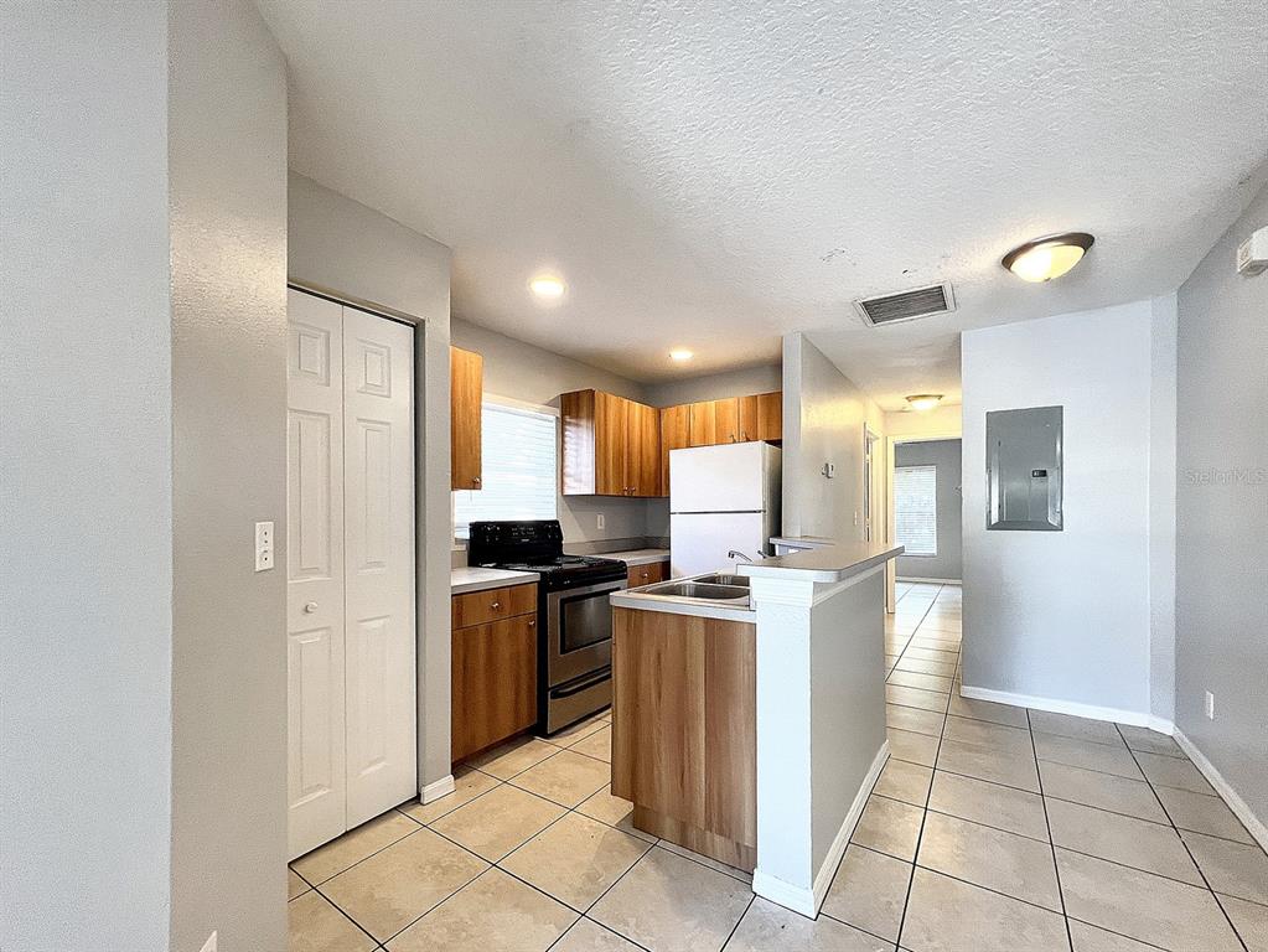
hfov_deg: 106.2
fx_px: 476
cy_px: 476
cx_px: 634
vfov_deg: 90.0
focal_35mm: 13
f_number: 1.8
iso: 160
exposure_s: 1/60
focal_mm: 1.6
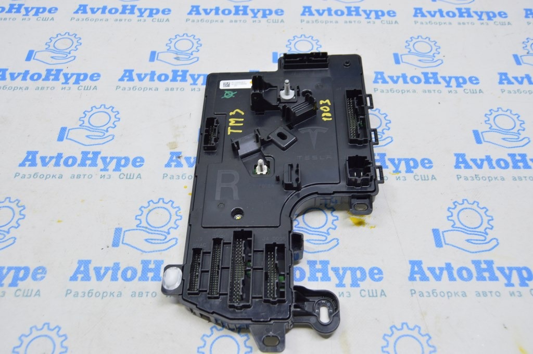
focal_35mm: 33
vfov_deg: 39.9
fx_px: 488
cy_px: 177
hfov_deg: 57.3
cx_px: 266
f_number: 5.6
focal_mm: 22
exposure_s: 1/20
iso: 400
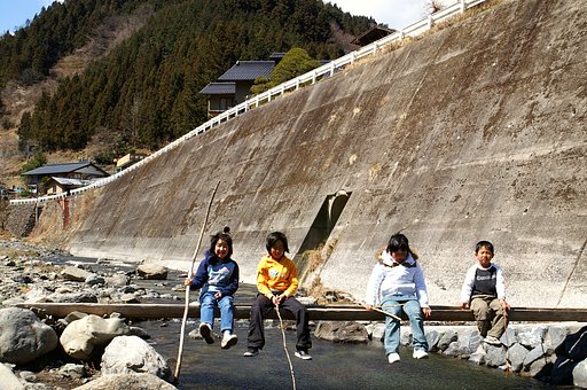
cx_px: 294
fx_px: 855
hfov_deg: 37.9
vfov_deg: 25.7
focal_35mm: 52
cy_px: 195
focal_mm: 35
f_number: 10
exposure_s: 1/125
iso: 100
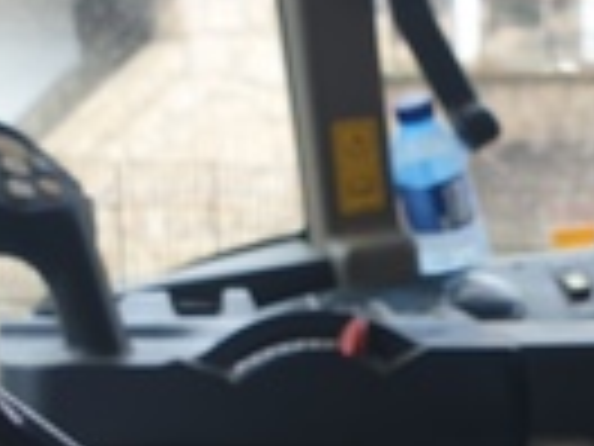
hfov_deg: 18.0
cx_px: 515
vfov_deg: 13.2
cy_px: 599
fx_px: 1853
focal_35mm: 108
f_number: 2.4
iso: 50
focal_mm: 4.3
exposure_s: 1/60
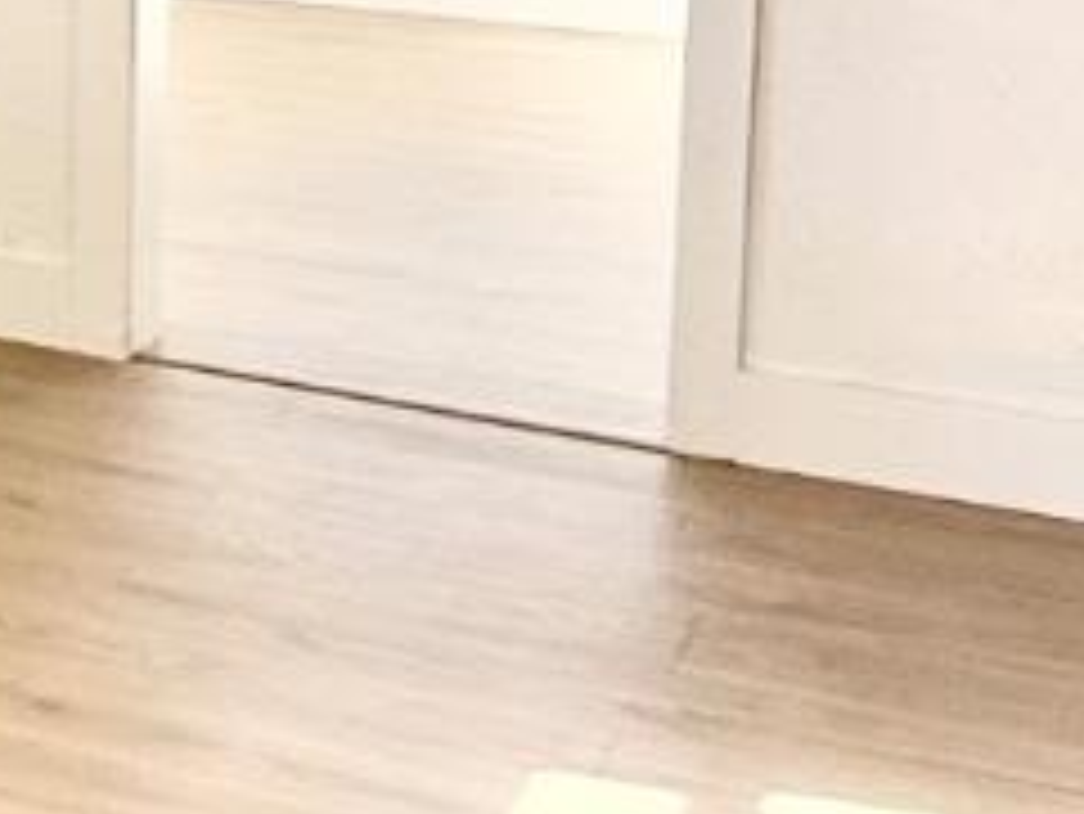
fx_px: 2726
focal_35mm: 87
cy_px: -106
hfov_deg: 19.7
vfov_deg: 16.4
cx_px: -504
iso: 64
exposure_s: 1/218
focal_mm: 2.22
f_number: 2.2
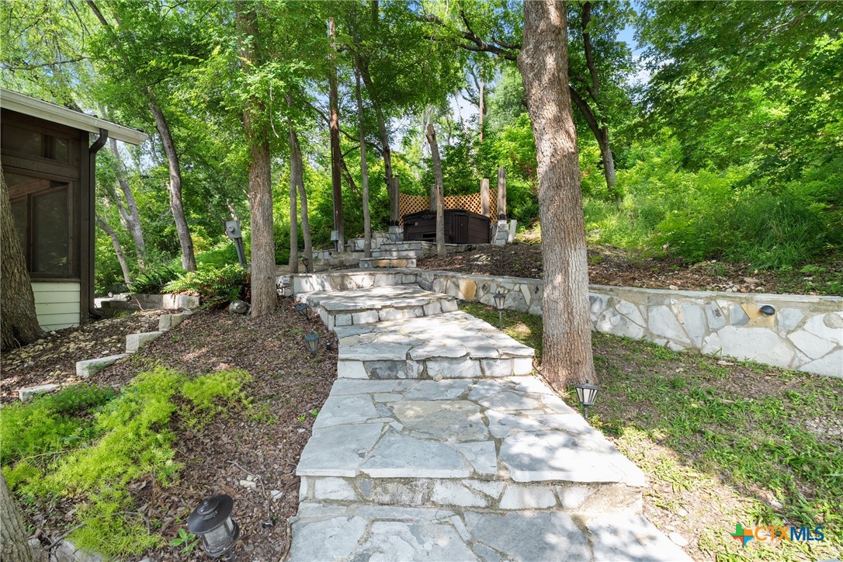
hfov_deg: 96.7
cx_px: 422
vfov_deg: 73.7
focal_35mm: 16
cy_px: 281
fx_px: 375
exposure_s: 1/40
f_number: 9
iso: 320
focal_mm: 16
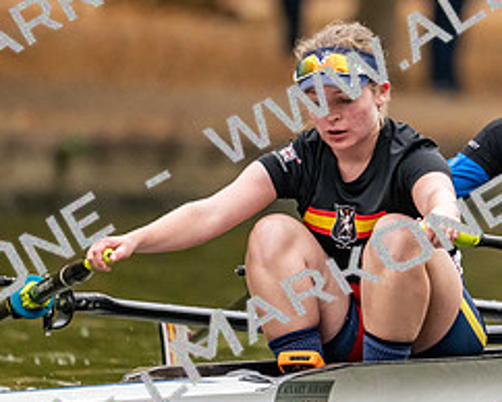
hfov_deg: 2.1
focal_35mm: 900
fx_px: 13382
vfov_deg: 1.7
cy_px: 169
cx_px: 461
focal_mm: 400
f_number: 4.5
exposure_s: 1/2500
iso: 3600
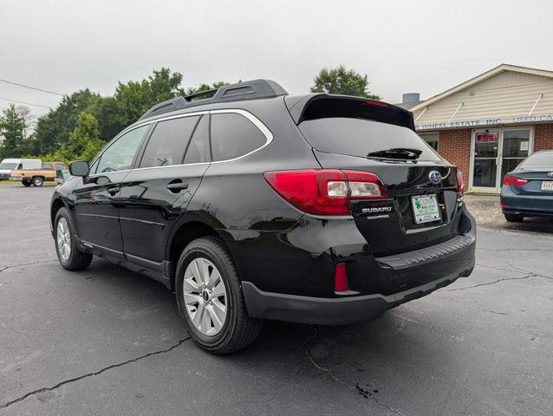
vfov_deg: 56.9
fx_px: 384
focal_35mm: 24
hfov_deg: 71.5
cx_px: 276
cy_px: 208
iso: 21
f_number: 1.68
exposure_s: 1/321
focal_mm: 6.9
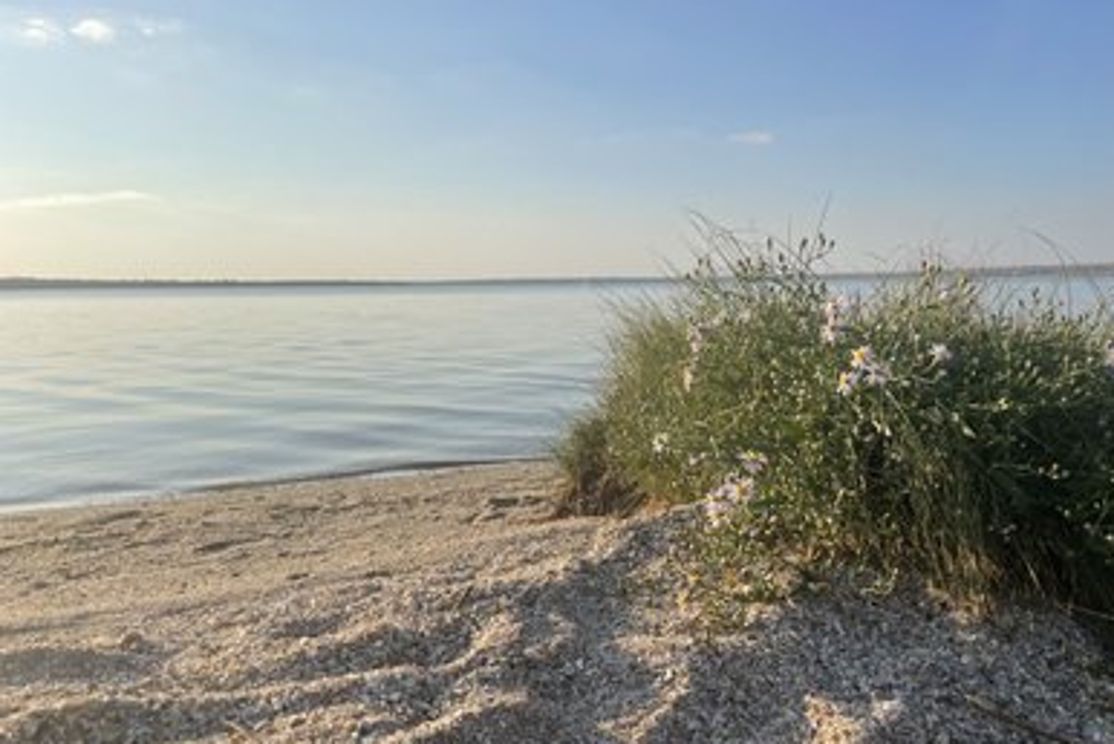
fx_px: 867
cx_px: 574
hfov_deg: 65.4
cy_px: 415
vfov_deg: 46.4
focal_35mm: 28
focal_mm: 4.2
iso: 32
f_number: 1.6
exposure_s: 1/4292
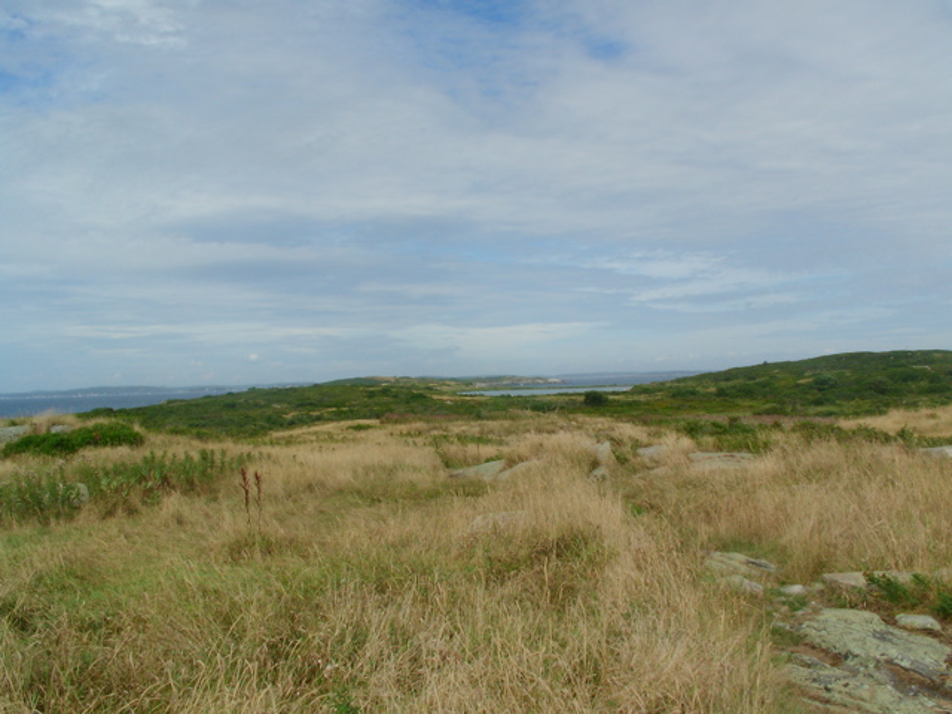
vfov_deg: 37.7
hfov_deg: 49.0
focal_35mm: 38
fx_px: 1045
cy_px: 357
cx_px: 476
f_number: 8
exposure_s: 1/314
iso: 50
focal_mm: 5.8
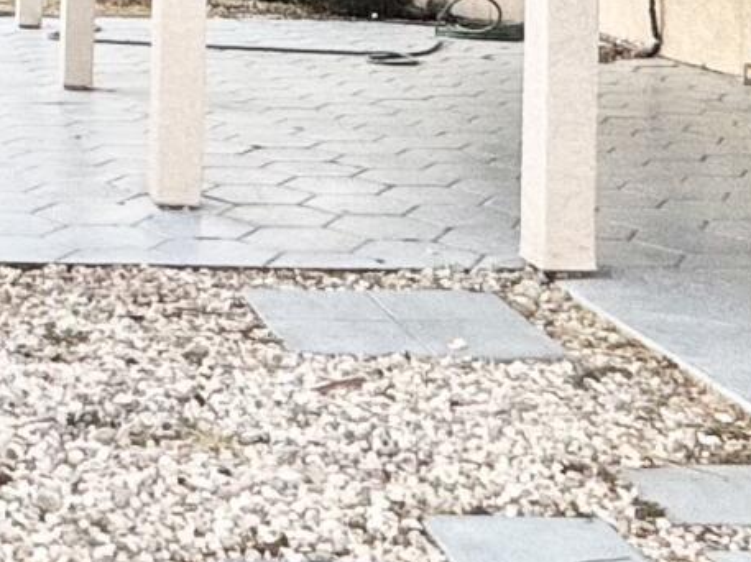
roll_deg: -2.2
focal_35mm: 92
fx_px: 1994
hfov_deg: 20.7
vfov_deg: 15.1
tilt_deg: +0.3
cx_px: 5
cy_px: -233
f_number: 2.2
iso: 80
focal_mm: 2.22
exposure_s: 1/99
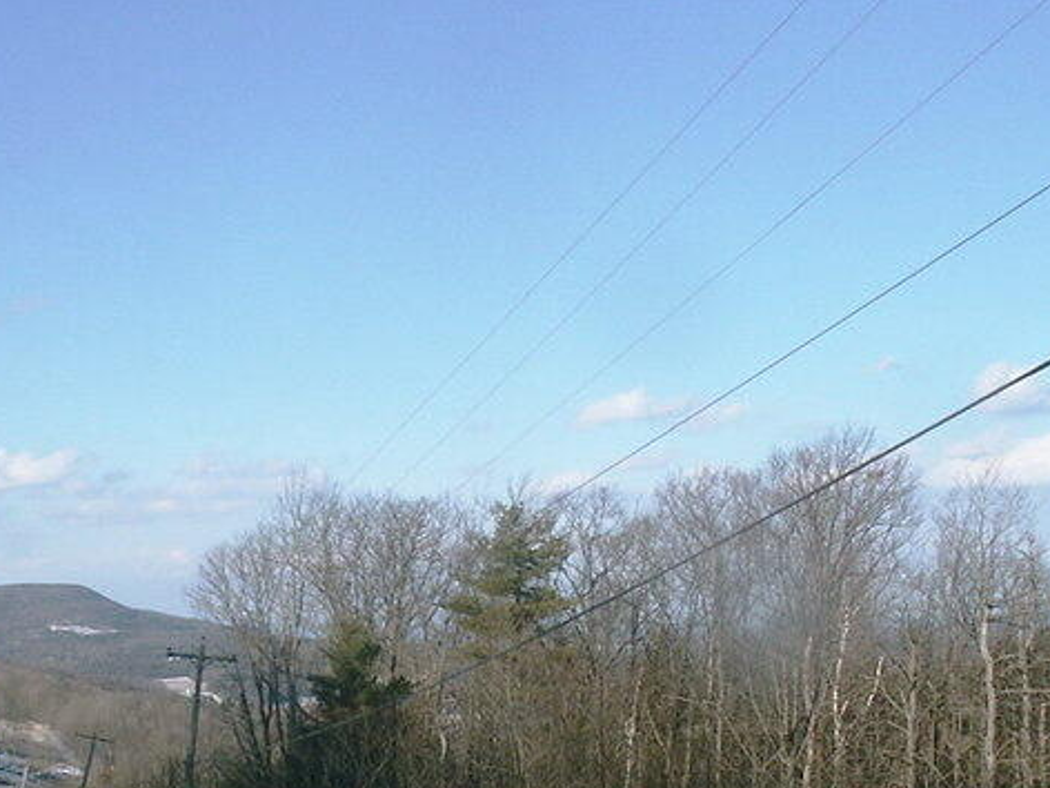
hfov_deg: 25.5
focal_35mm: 76
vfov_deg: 19.0
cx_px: 327
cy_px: 708
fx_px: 2305
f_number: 6.7
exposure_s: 1/350
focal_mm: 7.18
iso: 64
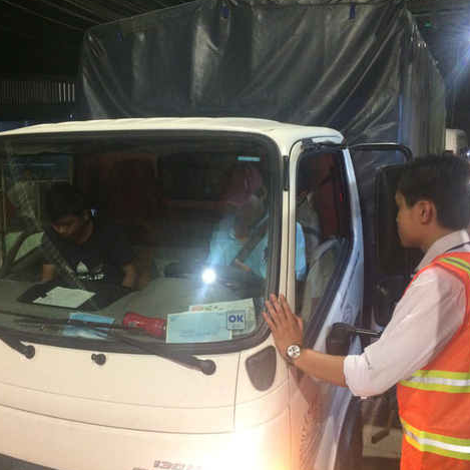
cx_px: 203
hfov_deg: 47.1
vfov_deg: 47.2
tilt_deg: -8.8
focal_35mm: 35
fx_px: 538
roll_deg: -1.2
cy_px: 233
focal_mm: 4.15
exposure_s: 1/33
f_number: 2.2
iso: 320
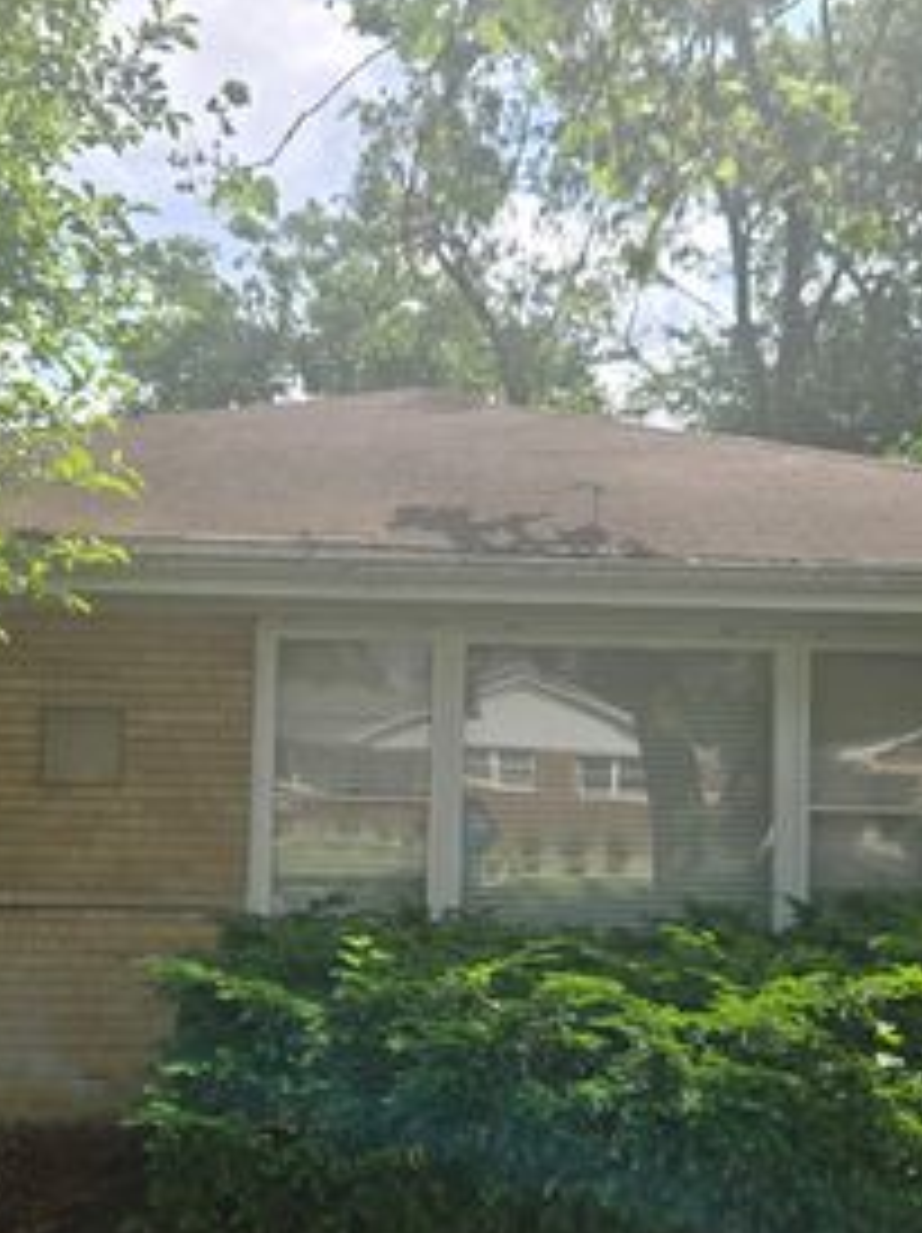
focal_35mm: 42
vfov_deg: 44.5
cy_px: 754
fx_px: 1494
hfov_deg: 34.3
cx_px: 477
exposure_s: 1/1636
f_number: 1.8
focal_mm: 5.4
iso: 25
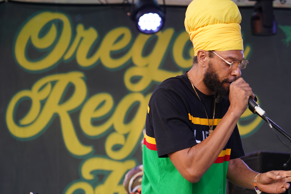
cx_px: 187
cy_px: 81
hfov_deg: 13.5
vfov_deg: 9.0
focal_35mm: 152
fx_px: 1229
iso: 1000
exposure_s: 1/160
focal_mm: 105
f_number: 4
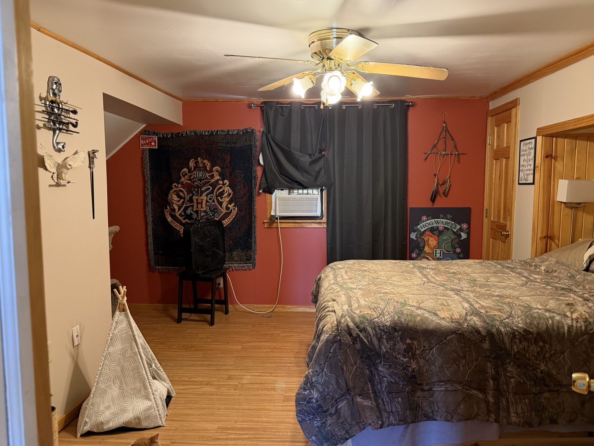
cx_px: 308
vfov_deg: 53.1
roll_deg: +0.1
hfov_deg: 67.3
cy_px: 230
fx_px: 446
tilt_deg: -6.9
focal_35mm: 26
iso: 320
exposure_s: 1/60
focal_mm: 6.76
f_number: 1.78
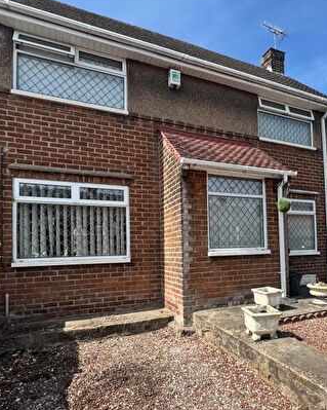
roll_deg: +2.0
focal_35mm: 24
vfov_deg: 69.8
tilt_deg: +1.5
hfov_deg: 57.2
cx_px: 222
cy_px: 238
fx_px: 290
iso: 40
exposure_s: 1/1020
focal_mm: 2.22
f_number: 2.2
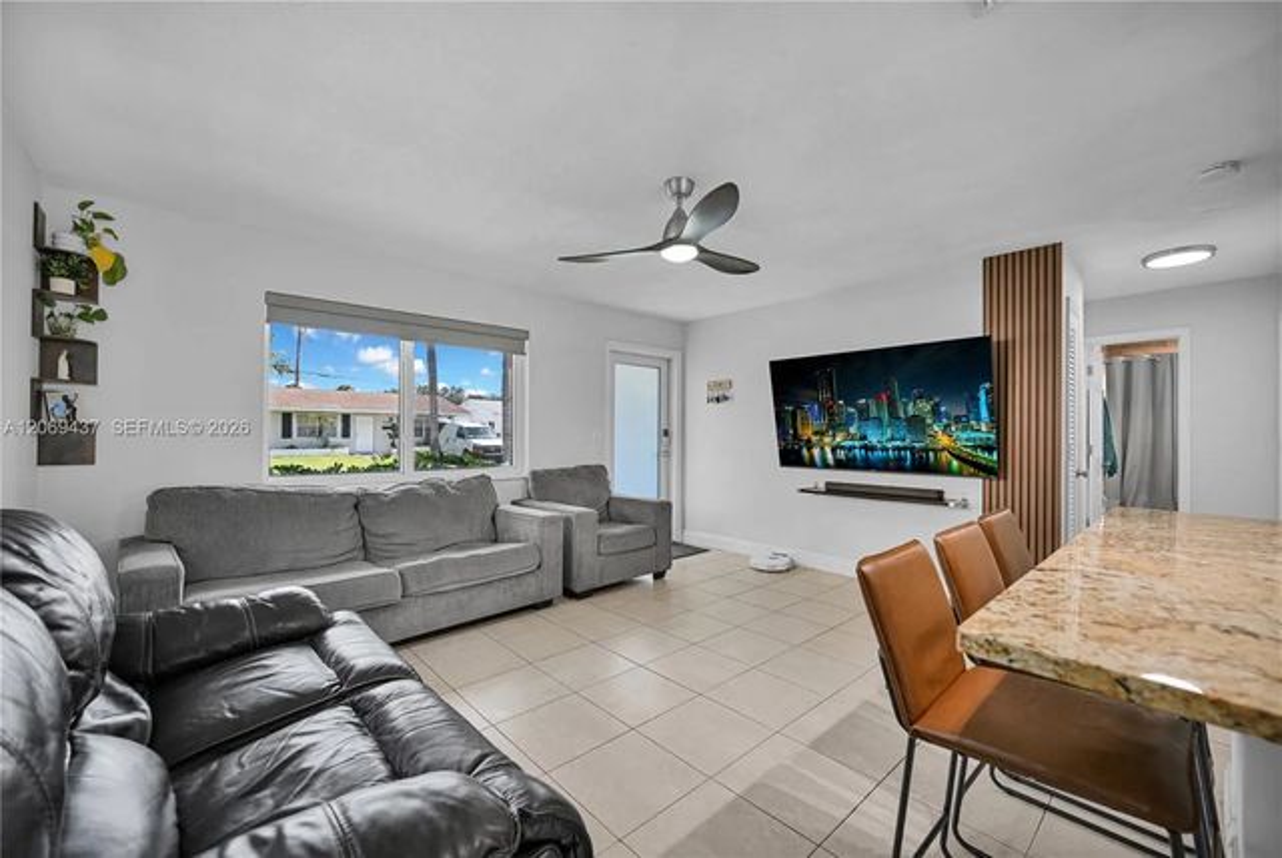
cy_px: 429
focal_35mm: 14
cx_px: 641
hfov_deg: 104.2
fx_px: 499
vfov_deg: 81.3
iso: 160
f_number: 4
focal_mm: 14
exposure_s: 1/15
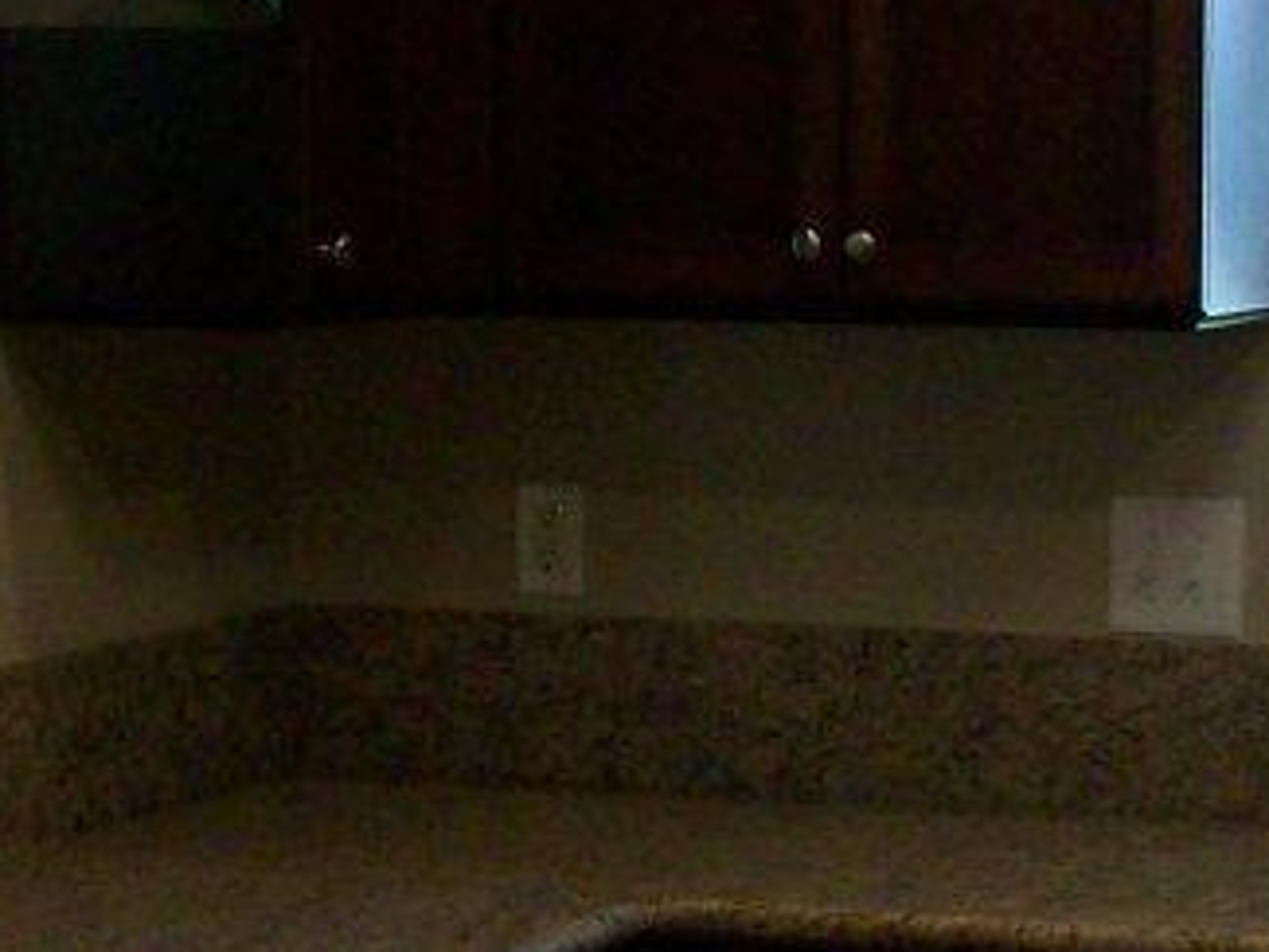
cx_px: 1015
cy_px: 488
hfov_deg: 14.6
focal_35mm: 134
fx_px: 4914
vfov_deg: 11.1
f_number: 2.8
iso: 160
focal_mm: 5.7
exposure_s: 1/60
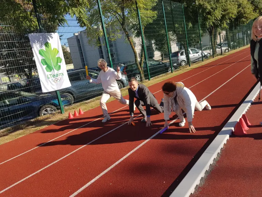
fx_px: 197
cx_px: 131
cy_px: 98
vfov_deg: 53.1
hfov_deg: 67.3
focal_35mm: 26
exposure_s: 1/1576
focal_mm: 4.2
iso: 40
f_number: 1.7
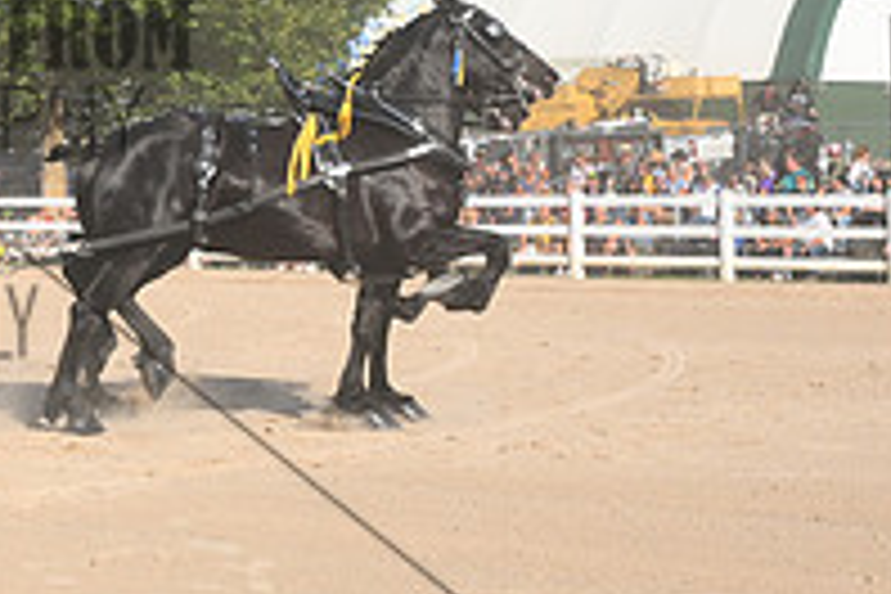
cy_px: 70
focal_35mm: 120
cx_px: -198
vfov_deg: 11.4
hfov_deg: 16.3
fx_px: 2970
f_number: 9
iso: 500
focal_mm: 27.5
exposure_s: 1/1236
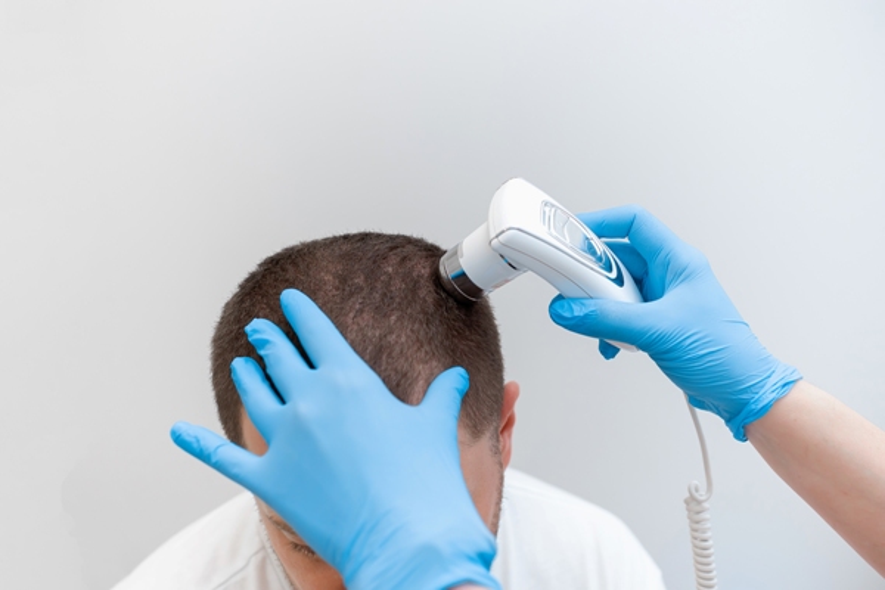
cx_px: 442
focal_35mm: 35
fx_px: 860
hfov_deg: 54.4
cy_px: 295
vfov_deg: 37.9
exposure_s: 1/125
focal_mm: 35
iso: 400
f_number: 2.8
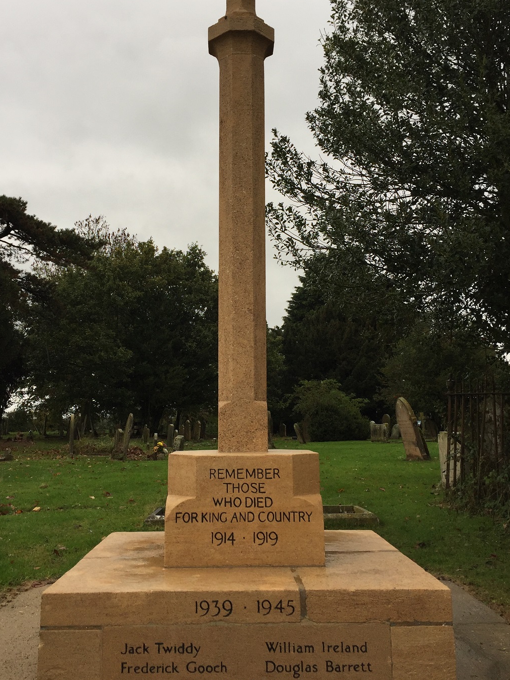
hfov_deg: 40.7
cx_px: 242
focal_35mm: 35
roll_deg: +0.1
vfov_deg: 52.5
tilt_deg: +10.5
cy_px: 308
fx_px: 688
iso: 32
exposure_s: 1/237
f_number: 2.2
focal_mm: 4.15
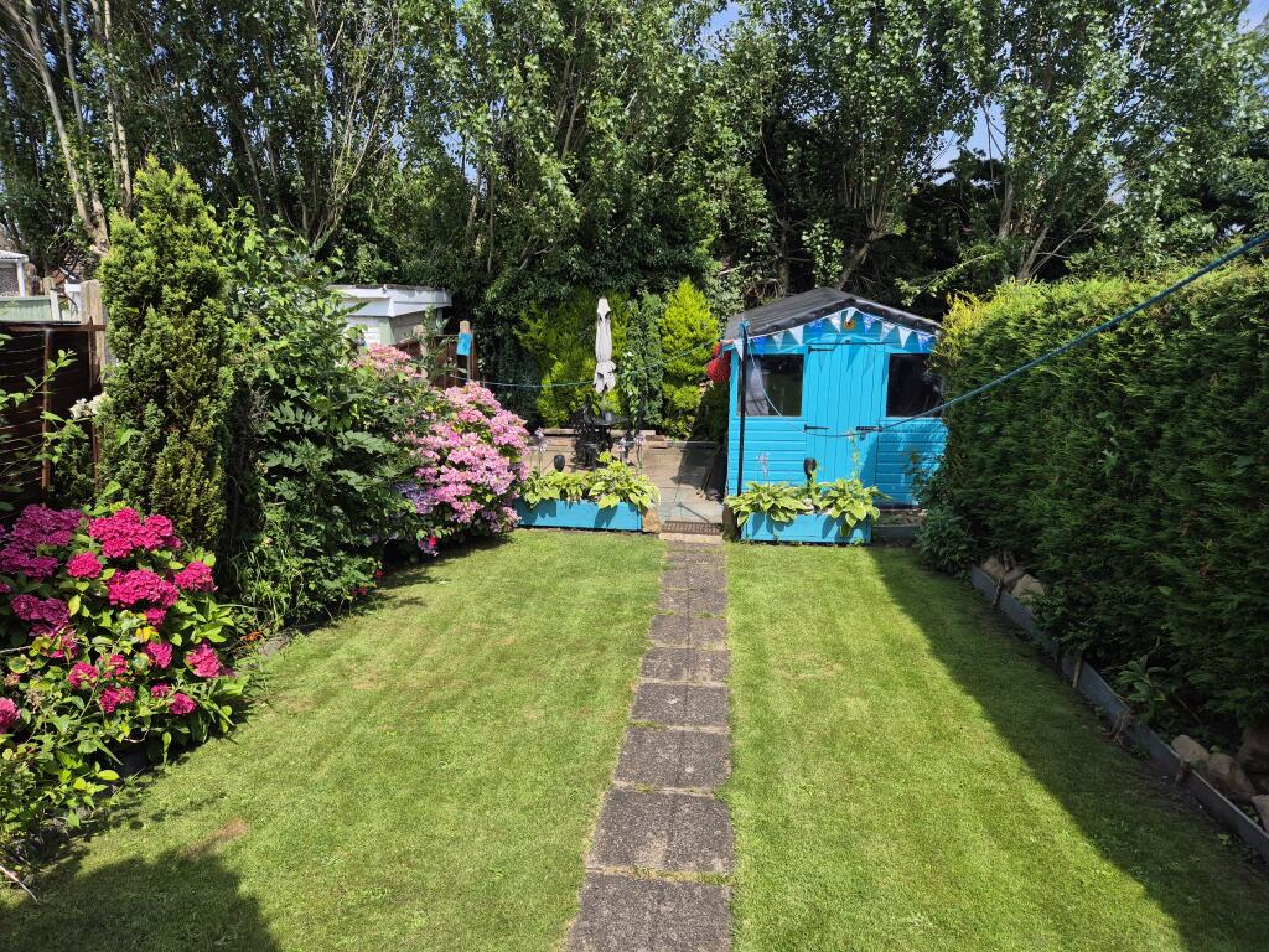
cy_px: 476
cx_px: 634
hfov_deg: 73.9
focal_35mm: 23
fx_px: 843
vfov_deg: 58.9
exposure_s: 1/1596
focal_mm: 5.4
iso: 25
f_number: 1.8
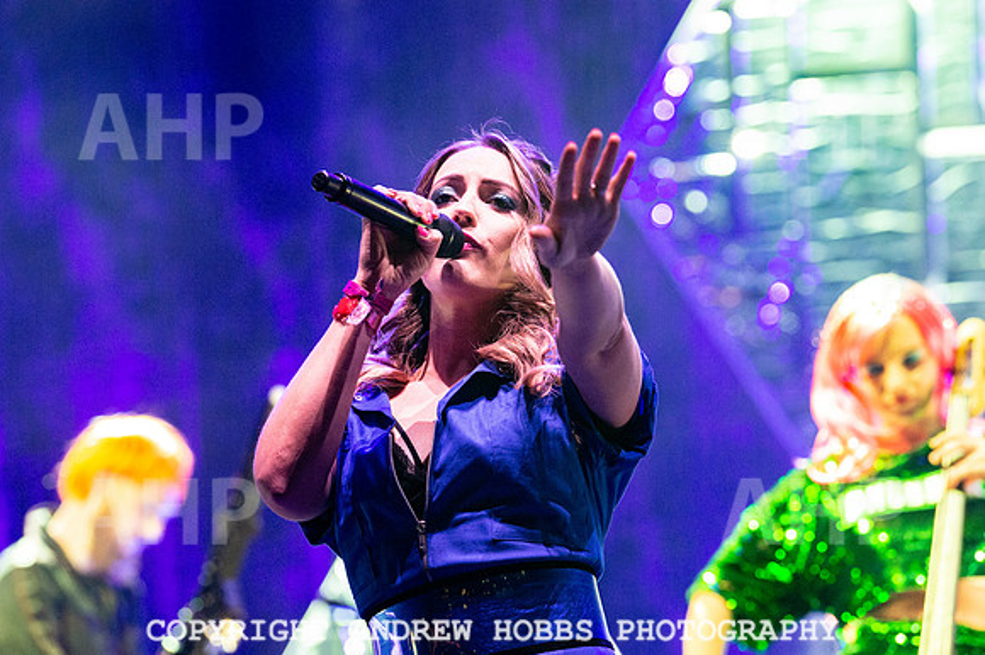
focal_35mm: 175
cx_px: 492
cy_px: 328
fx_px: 4785
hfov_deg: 11.8
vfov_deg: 7.8
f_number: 4.5
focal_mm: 175
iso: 6400
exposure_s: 1/320
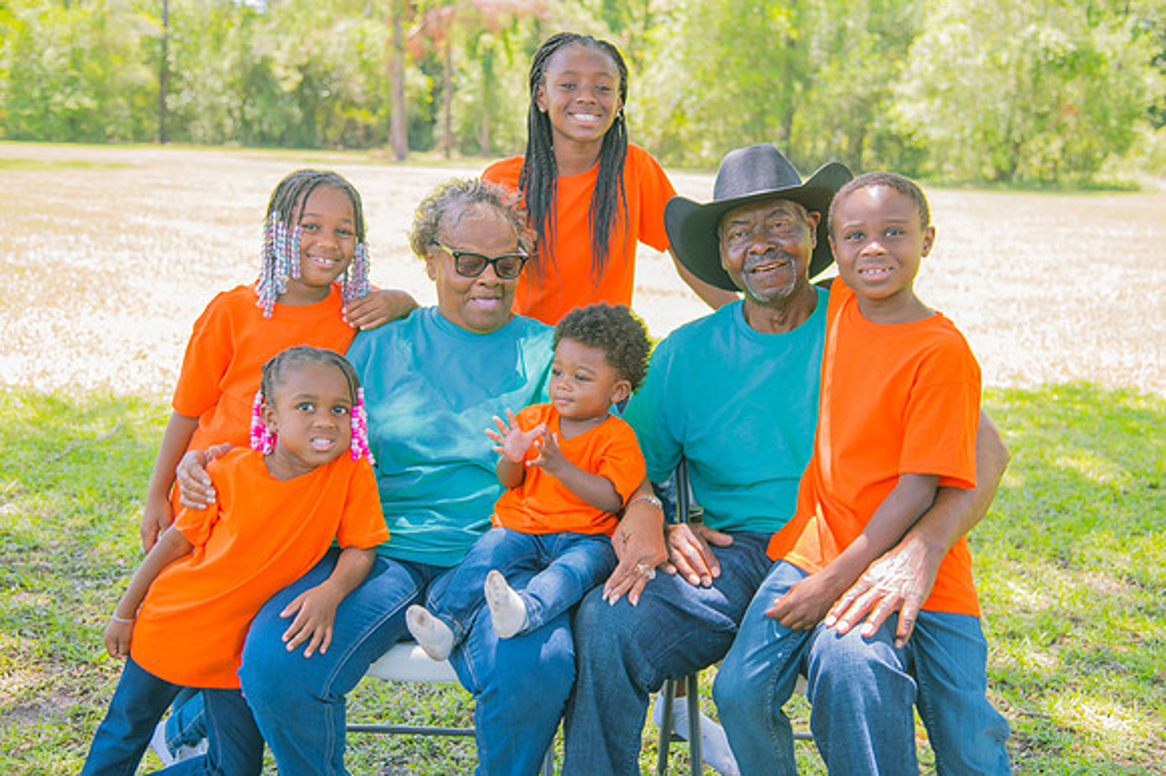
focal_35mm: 46
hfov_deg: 42.8
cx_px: 583
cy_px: 388
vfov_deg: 29.2
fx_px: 1489
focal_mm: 46
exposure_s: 1/125
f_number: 4
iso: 250
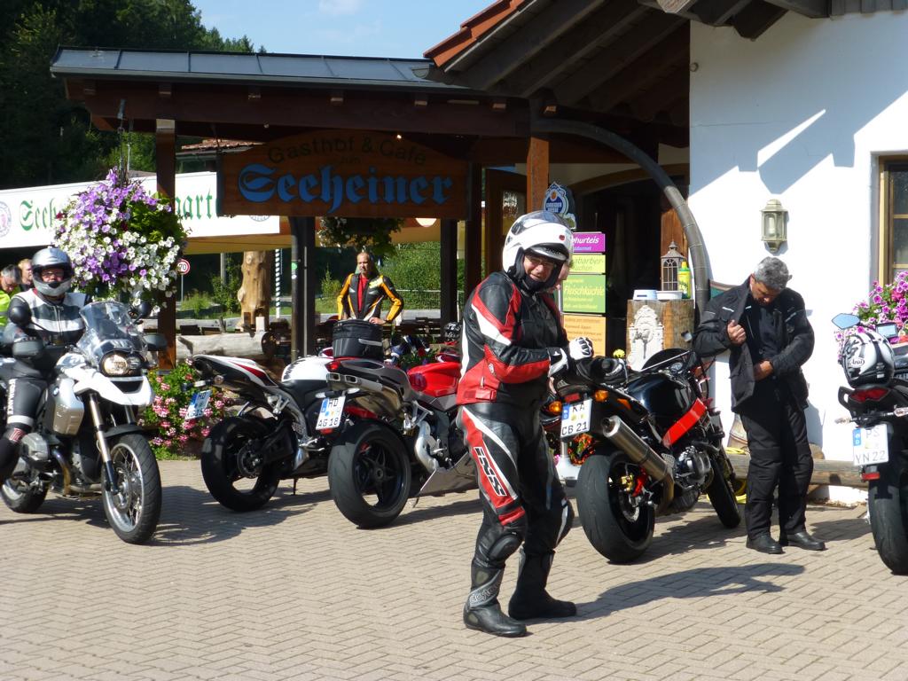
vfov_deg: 25.2
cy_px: 340
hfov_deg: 33.2
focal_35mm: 58
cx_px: 454
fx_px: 1521
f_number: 4.7
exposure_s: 1/500
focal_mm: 10.3
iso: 100
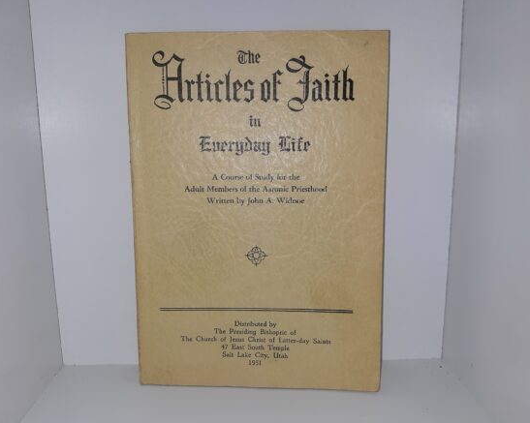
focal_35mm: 30
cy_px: 215
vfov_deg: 48.5
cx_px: 255
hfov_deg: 58.8
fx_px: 470
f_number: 1.7
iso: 40
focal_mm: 3.7
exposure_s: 1/319
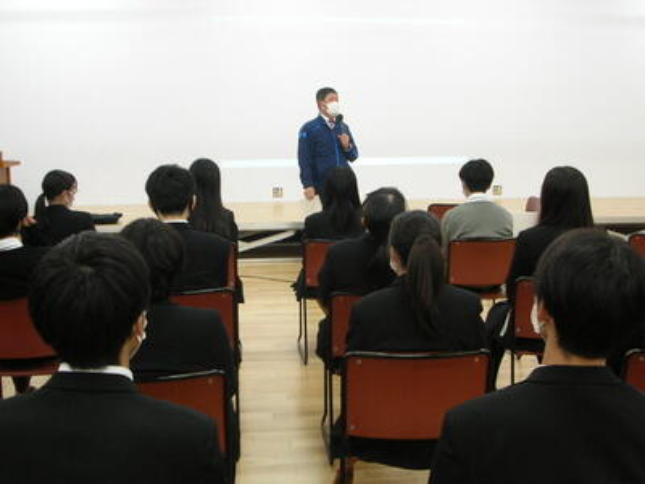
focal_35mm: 45
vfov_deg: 32.2
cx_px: 322
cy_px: 242
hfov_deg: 42.1
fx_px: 838
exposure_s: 1/10
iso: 50
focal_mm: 7.5
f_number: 3.1
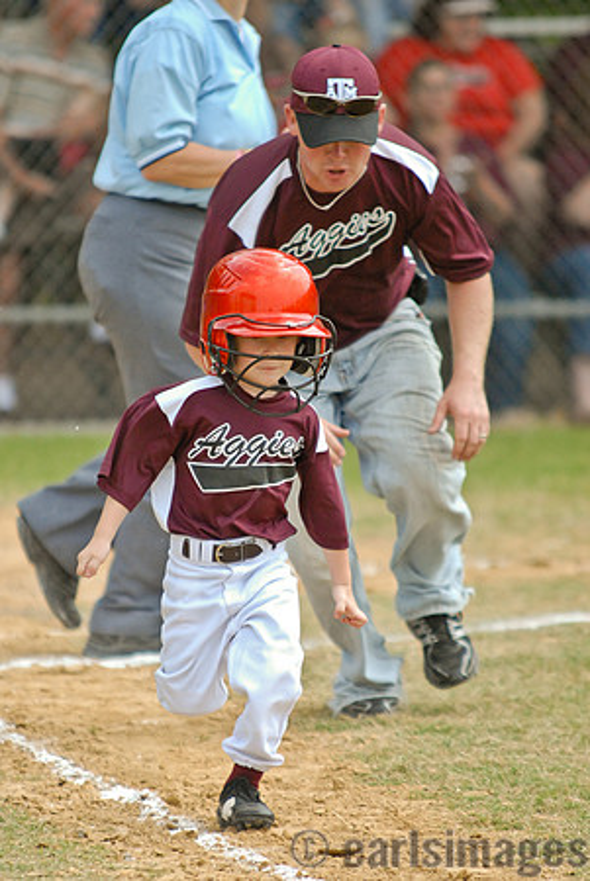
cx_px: 295
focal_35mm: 300
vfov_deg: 6.9
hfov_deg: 4.6
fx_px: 7357
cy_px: 440
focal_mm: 200
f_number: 2.8
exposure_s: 1/5000
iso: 800
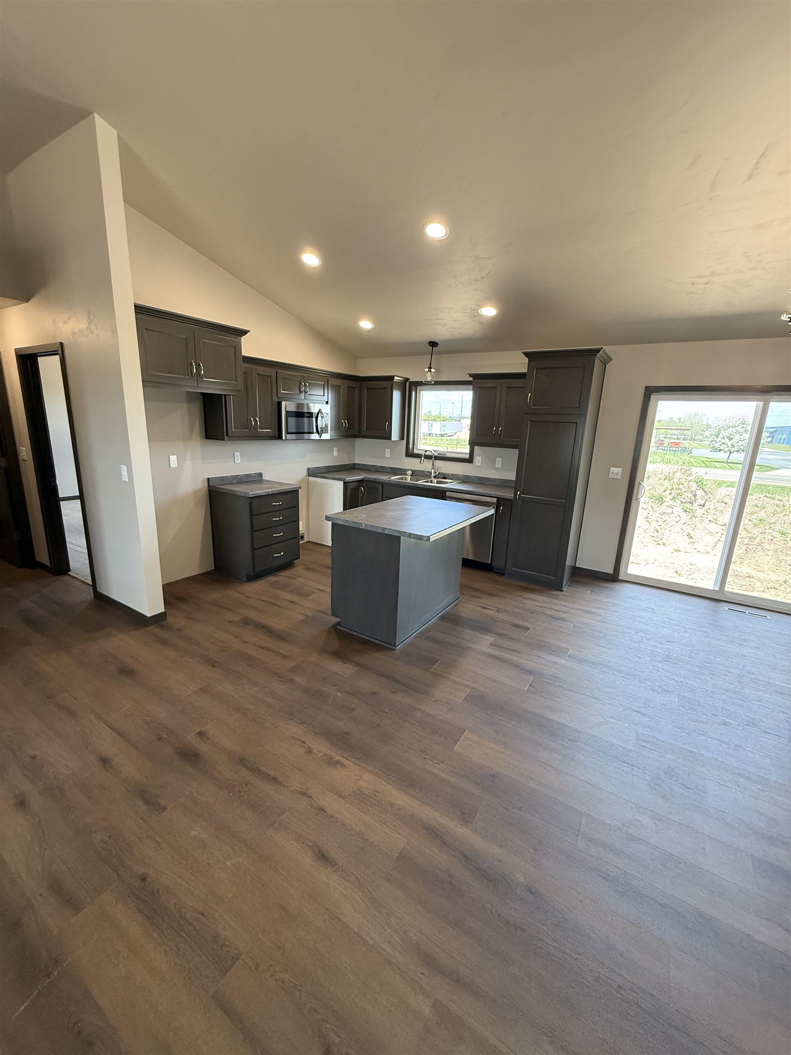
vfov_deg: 102.1
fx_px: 427
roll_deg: -3.0
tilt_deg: -12.1
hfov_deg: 85.7
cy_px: 528
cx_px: 396
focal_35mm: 14
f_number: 2.2
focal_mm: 2.22
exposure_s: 1/99
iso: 250
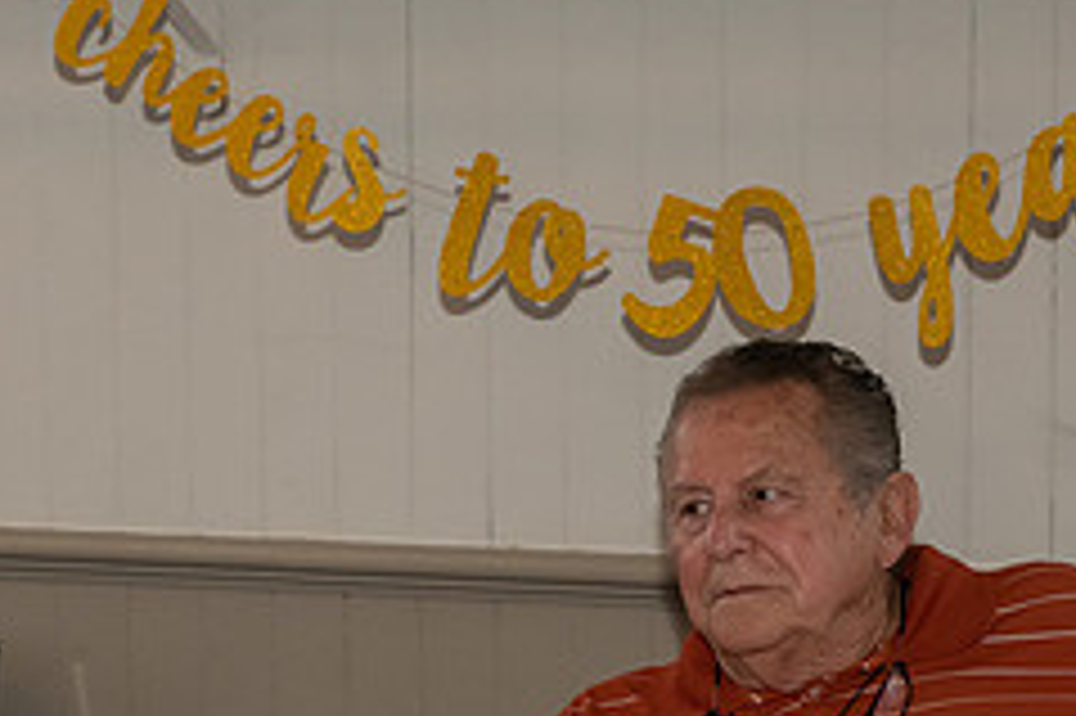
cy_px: 804
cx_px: 243
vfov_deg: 7.9
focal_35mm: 172
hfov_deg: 11.9
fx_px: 5137
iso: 1600
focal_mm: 45
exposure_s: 1/125
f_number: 4
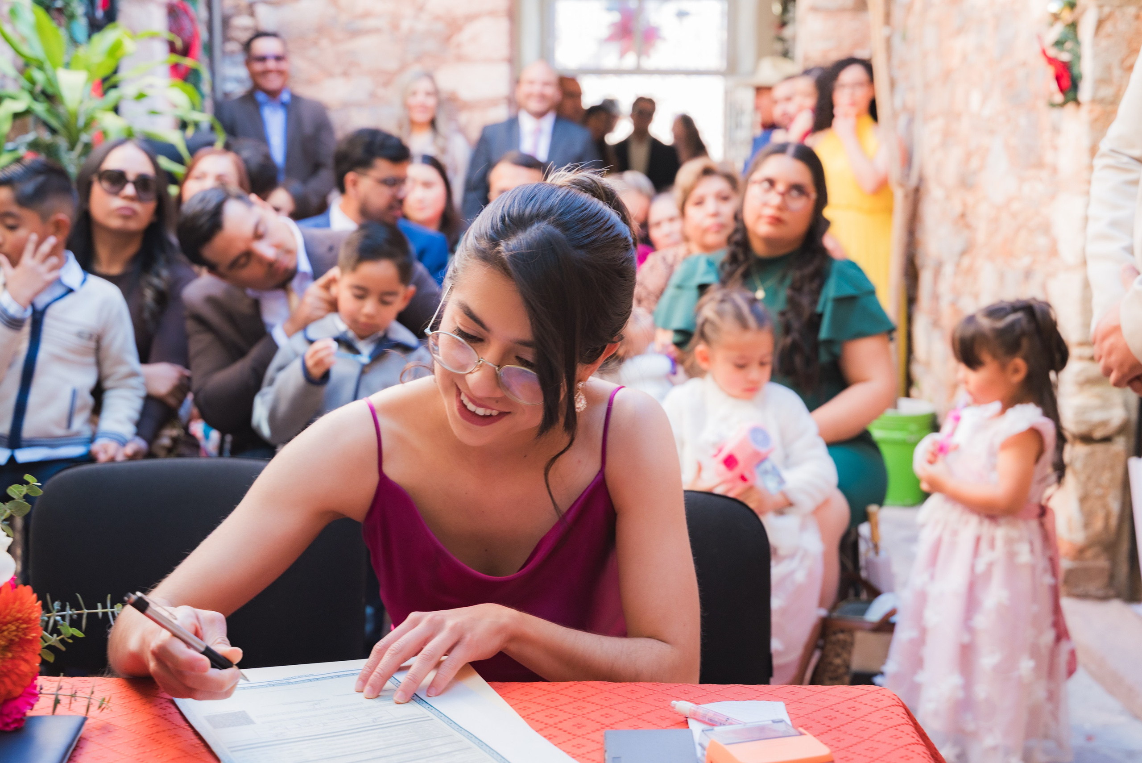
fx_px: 1543
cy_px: 383
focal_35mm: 49
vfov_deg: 27.7
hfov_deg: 40.6
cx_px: 597
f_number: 4.5
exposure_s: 1/200
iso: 640
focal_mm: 45
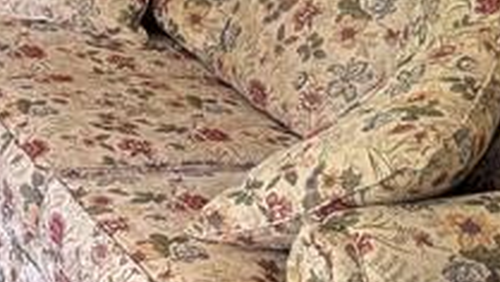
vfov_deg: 9.3
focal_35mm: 128
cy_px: -139
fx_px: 1699
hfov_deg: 15.7
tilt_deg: -11.8
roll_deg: -0.9
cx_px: -199
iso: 125
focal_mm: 6.76
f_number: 1.78
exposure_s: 1/60
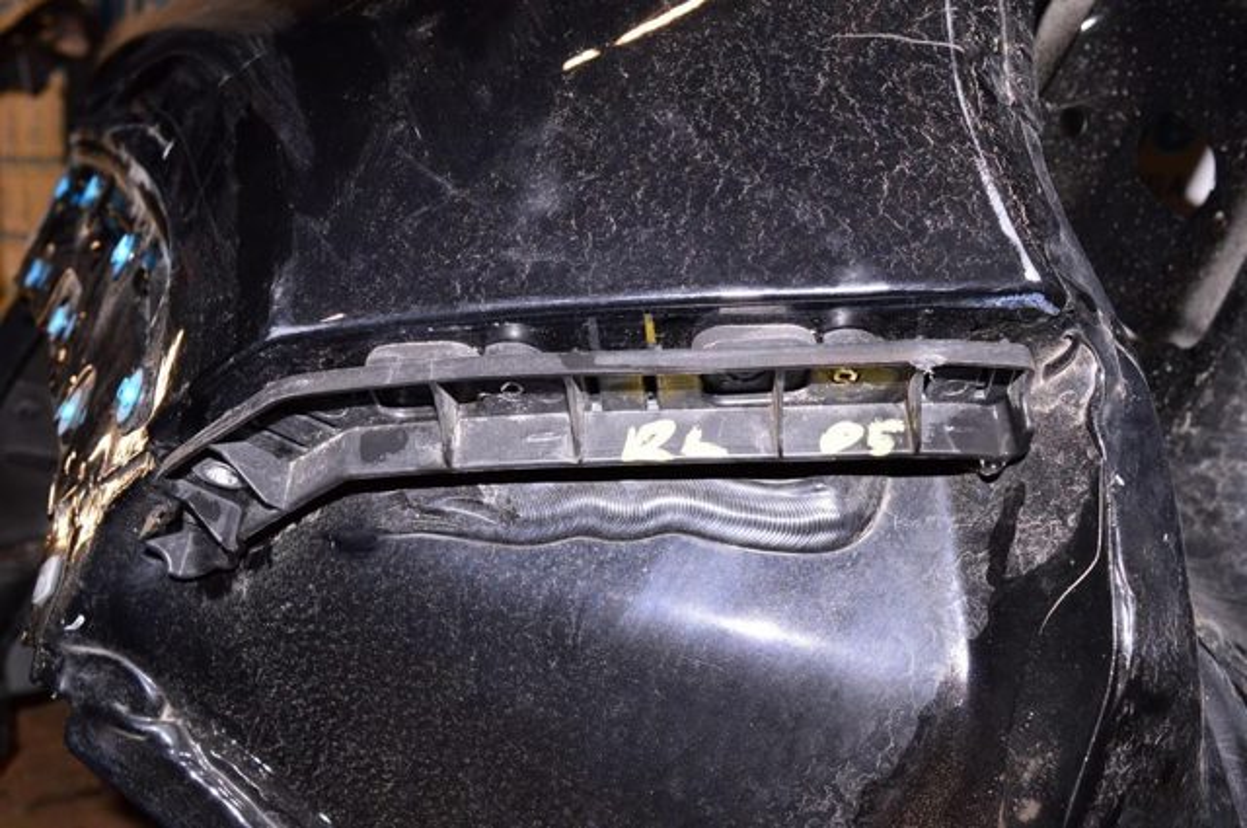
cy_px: 414
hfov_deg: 55.2
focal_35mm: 34
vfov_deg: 38.3
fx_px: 1194
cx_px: 624
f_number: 8
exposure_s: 1/160
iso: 1600
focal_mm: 23
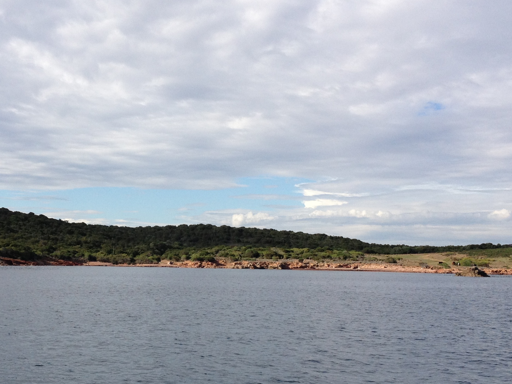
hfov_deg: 31.5
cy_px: 221
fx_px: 902
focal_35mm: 61
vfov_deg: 24.0
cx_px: 184
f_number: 2.4
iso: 64
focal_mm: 4.28
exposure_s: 1/1783
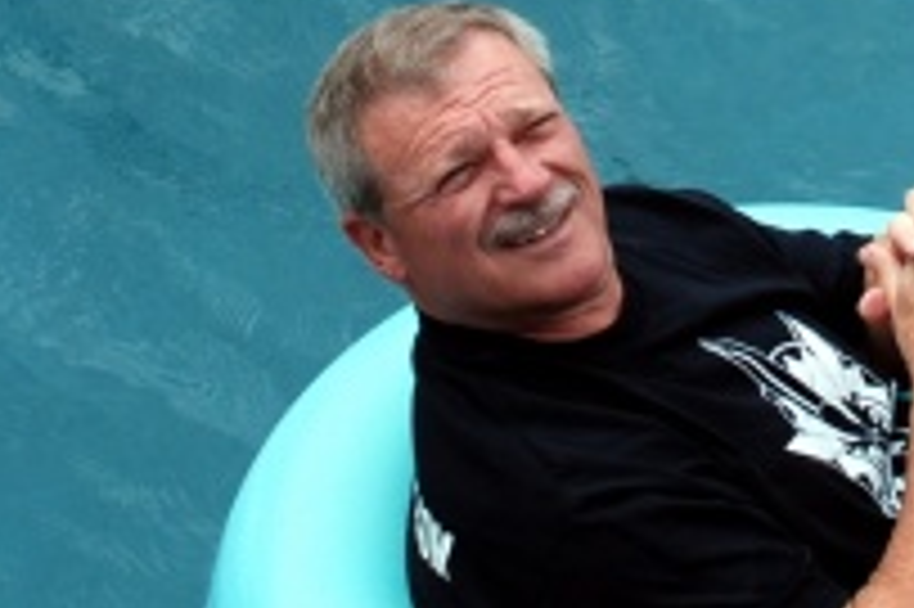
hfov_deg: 9.7
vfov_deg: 6.4
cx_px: 752
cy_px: -182
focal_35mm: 212
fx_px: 5378
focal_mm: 28
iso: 100
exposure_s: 1/200
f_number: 7.1
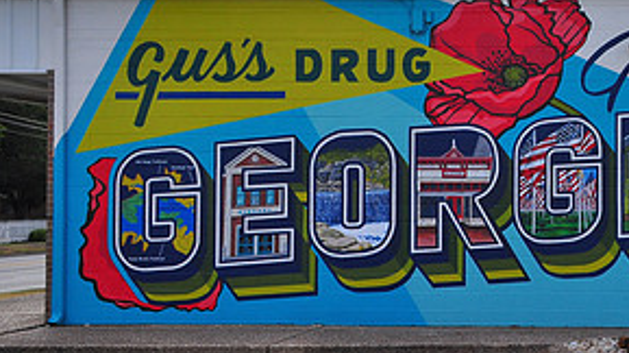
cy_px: 145
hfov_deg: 24.7
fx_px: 1367
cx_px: 625
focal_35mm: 82
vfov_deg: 14.7
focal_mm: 26
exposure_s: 1/200
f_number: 11
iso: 200
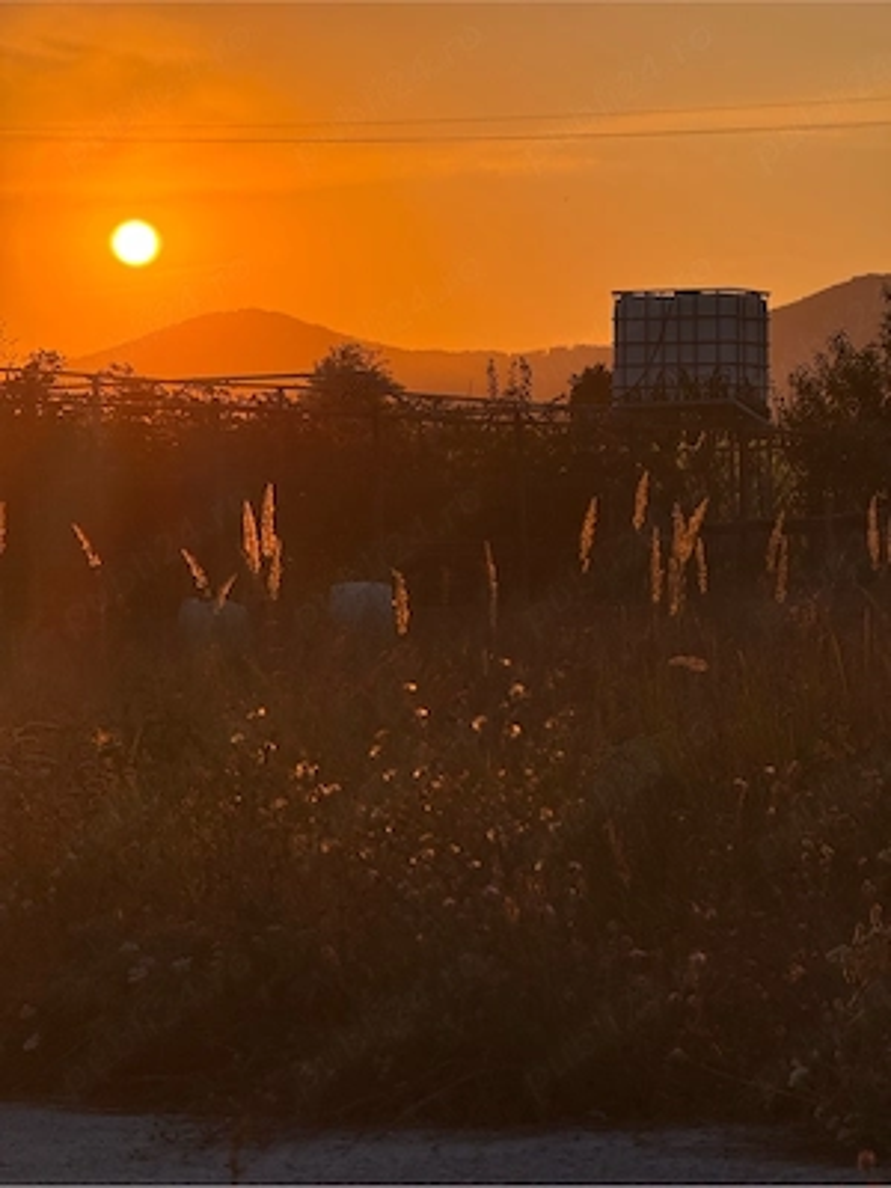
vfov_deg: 16.4
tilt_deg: -0.7
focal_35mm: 120
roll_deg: +2.5
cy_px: 594
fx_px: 4118
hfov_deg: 12.3
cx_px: 446
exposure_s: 1/4651
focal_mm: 15.66
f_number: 2.8
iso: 64
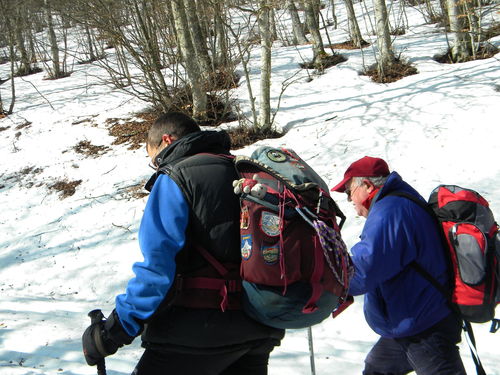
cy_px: 188
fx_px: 592
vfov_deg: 35.1
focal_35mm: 41
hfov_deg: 45.8
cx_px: 250
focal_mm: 7.3
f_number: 3.8
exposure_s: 1/498
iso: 86
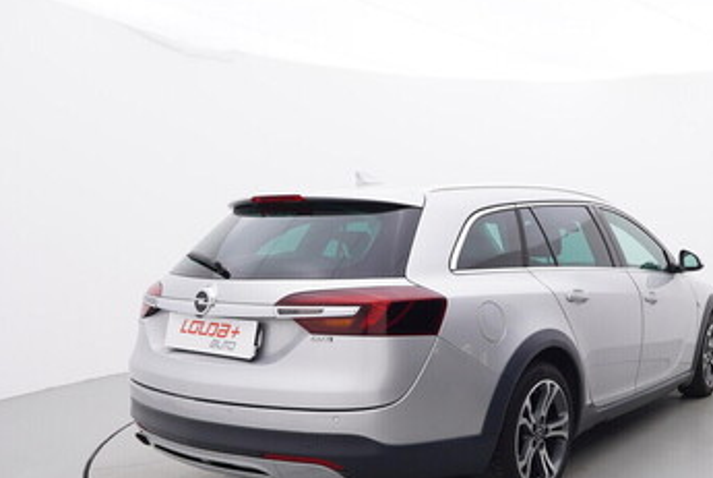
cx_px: 514
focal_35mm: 36
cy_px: 349
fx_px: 710
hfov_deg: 51.6
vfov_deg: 36.4
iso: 200
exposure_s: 1/80
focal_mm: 15
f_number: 5
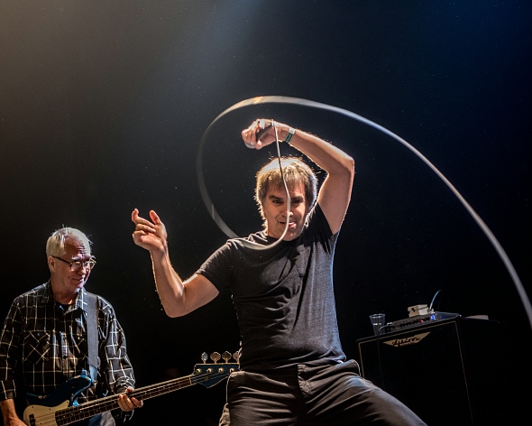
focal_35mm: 71
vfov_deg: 21.6
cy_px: 213
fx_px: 1118
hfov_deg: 26.8
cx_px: 249
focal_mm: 62
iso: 1250
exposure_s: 1/80
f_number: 2.8
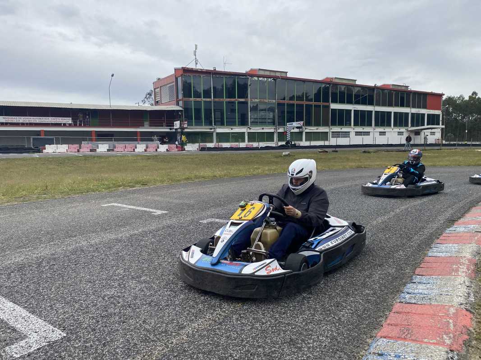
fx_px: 361
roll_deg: +1.5
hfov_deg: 67.3
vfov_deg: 53.1
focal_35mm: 26
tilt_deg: -6.6
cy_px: 180
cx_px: 240
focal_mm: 4.25
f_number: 1.8
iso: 32
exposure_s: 1/1565
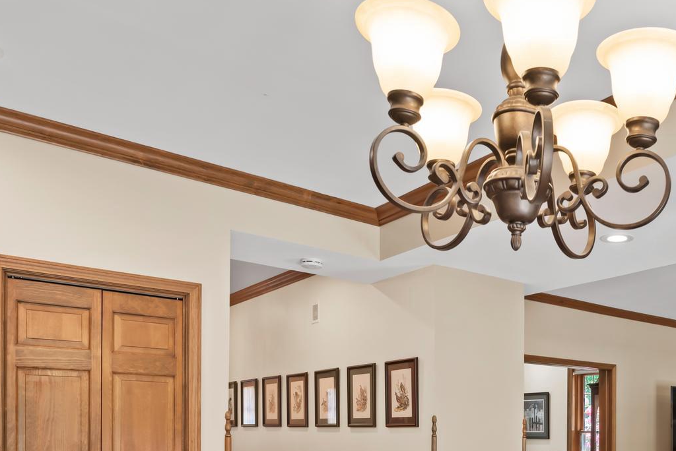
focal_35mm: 34
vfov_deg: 35.5
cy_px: 442
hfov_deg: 52.9
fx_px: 639
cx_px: 520
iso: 400
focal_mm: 17
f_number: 6.3
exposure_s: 1/5
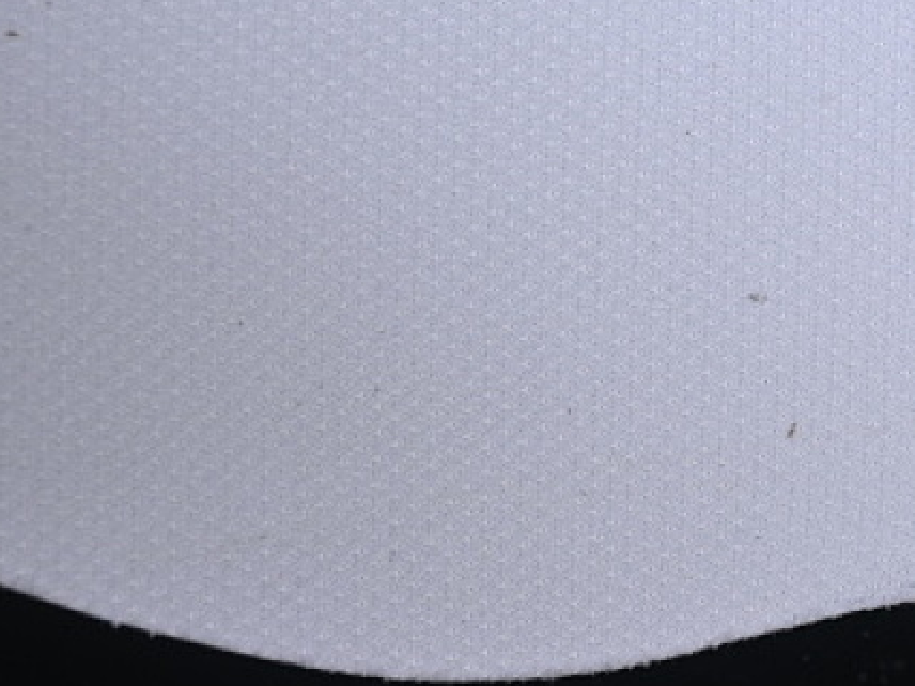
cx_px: 1007
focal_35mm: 182
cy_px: 180
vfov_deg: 8.1
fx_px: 4811
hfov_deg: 10.7
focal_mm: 50
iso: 160
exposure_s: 1/80
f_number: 8
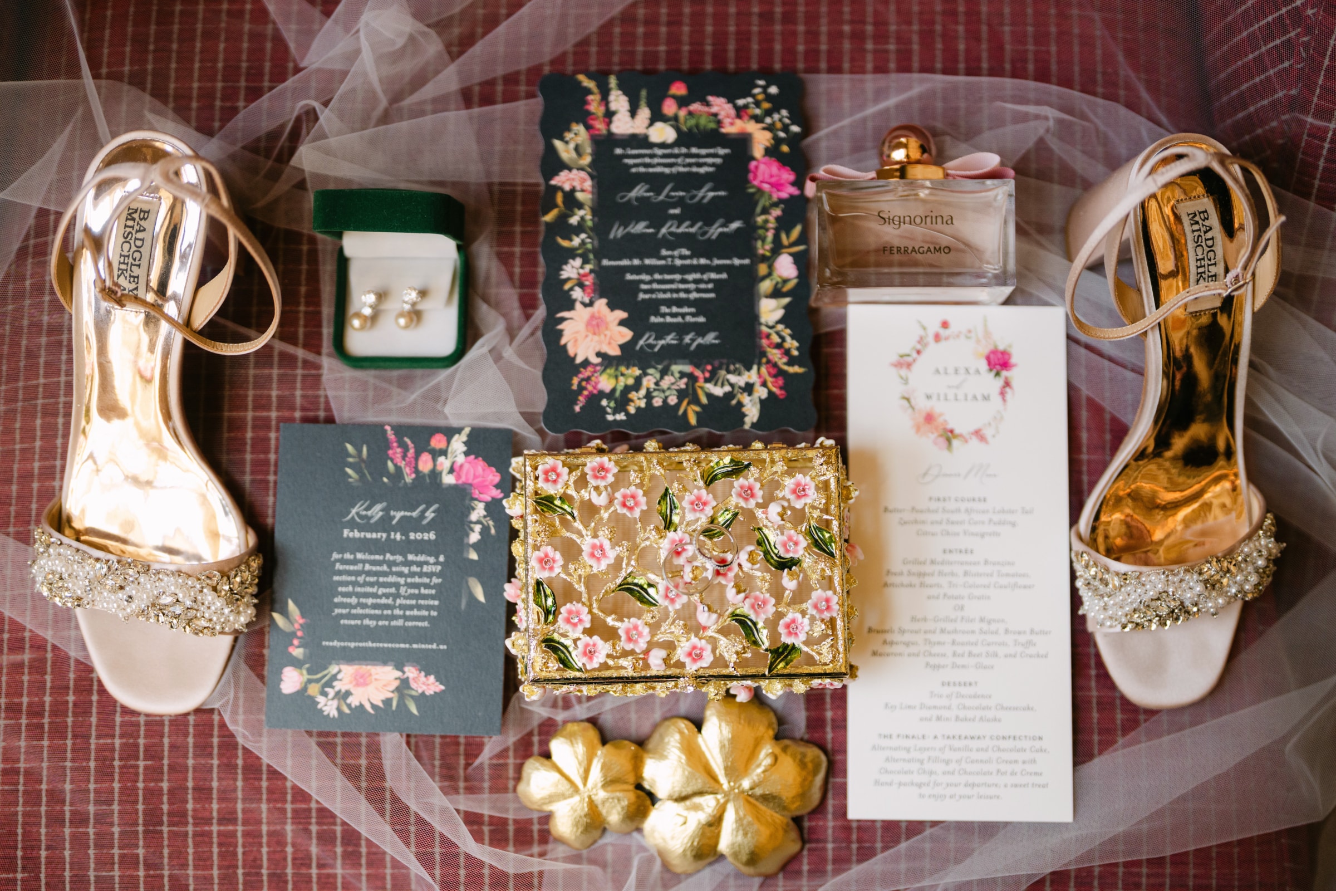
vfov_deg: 27.0
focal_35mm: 50
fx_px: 1855
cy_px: 446
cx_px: 668
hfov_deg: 39.6
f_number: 1.2
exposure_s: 1/3200
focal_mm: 50
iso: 640
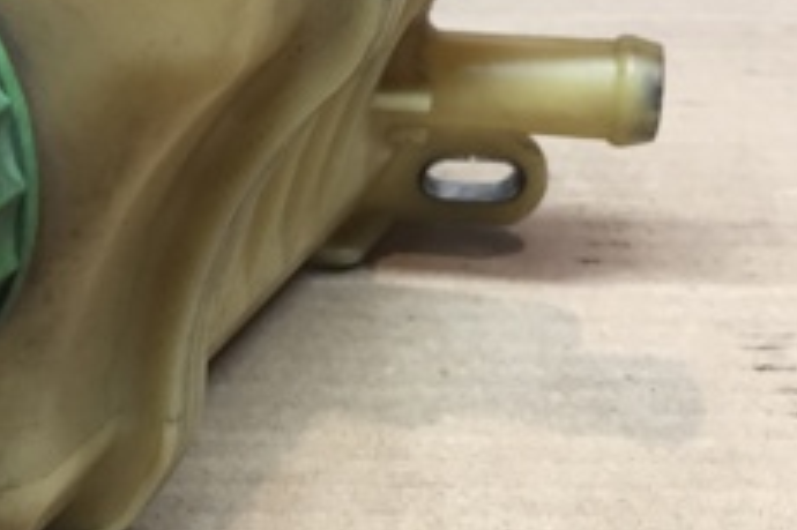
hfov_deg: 23.3
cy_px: 170
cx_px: 21
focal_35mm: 84
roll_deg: -2.2
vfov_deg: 16.2
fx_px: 1858
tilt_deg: -25.5
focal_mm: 4.15
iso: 80
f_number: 2.2
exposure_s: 1/33
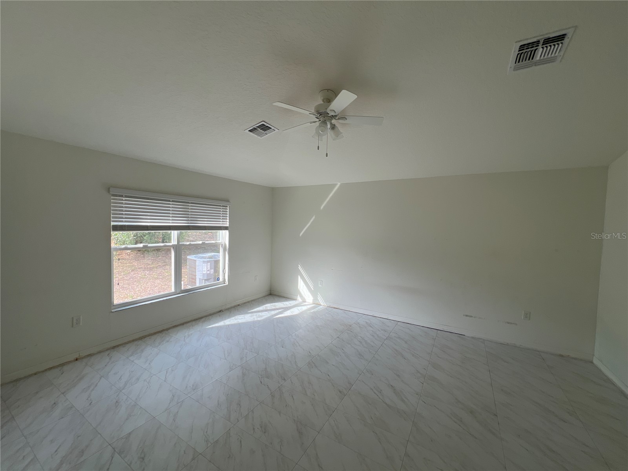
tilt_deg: -2.8
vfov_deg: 89.9
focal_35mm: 13
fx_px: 236
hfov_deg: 106.2
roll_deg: -2.1
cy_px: 236
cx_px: 314
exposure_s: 1/165
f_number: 1.8
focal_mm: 1.57
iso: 32
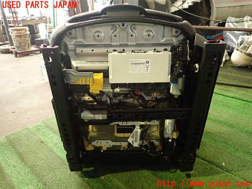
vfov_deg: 54.9
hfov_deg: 69.4
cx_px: 126
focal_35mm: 25
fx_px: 182
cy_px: 94
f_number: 2
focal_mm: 4.5
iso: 640
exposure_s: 1/30
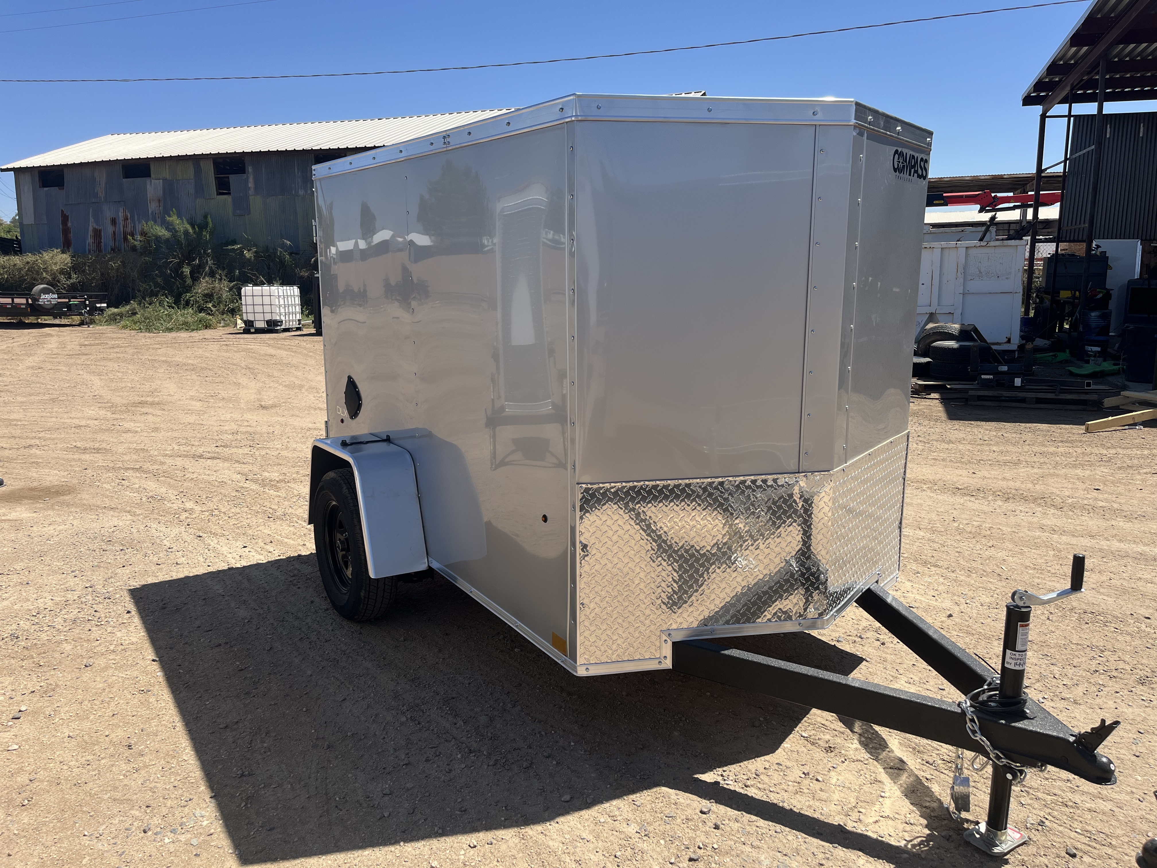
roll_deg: +1.0
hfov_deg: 67.3
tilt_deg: -10.8
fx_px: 869
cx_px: 578
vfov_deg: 53.1
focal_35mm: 26
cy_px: 434
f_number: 1.6
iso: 50
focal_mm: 5.1
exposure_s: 1/3521
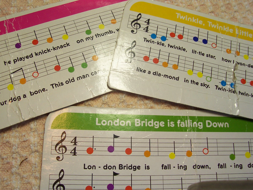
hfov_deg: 50.1
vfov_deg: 38.7
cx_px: 126
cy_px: 95
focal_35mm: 37
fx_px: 270
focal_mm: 5.6
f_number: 2.8
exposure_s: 1/90
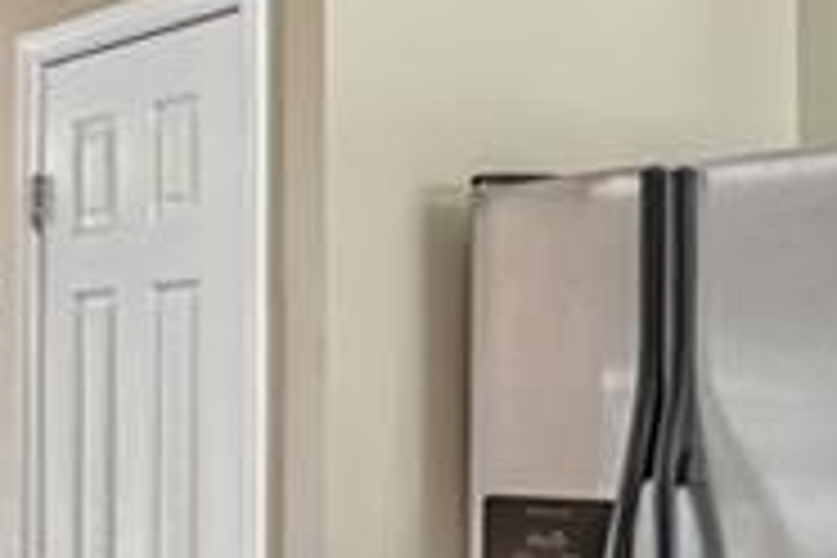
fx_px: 2046
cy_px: 407
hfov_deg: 21.5
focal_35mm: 88
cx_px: -158
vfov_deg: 15.5
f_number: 8
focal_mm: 16
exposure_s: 1/6
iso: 800
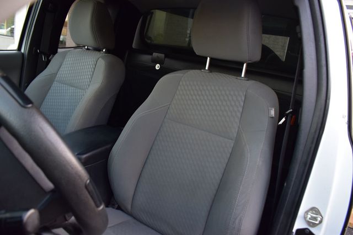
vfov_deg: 47.9
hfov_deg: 67.4
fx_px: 265
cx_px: 176
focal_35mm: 27
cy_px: 118
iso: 500
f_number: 6.3
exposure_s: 1/15
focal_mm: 18
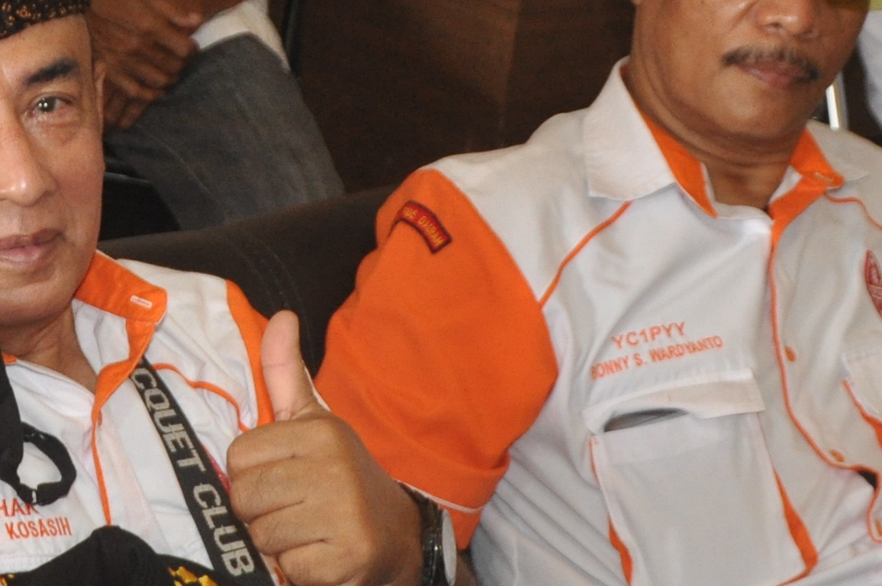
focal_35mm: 117
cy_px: 328
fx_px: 2860
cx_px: -16
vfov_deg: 11.7
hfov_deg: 17.1
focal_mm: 21
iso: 800
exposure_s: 1/60
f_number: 4
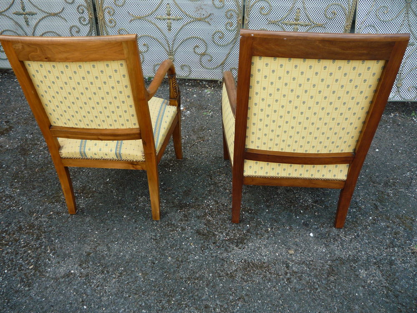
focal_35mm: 30
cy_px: 156
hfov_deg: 60.0
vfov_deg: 46.8
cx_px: 208
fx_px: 361
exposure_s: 1/100
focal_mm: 5.2
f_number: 4
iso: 100
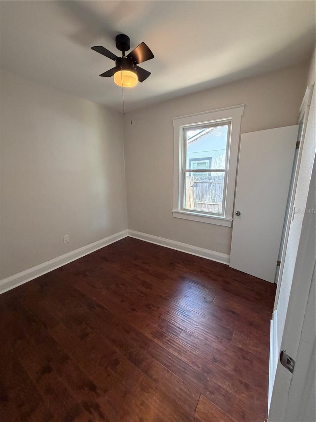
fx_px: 170
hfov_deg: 85.7
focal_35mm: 14
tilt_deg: -12.2
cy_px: 211
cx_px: 158
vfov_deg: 102.1
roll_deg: +0.9
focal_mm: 2.22
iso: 250
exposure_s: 1/60
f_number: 2.2
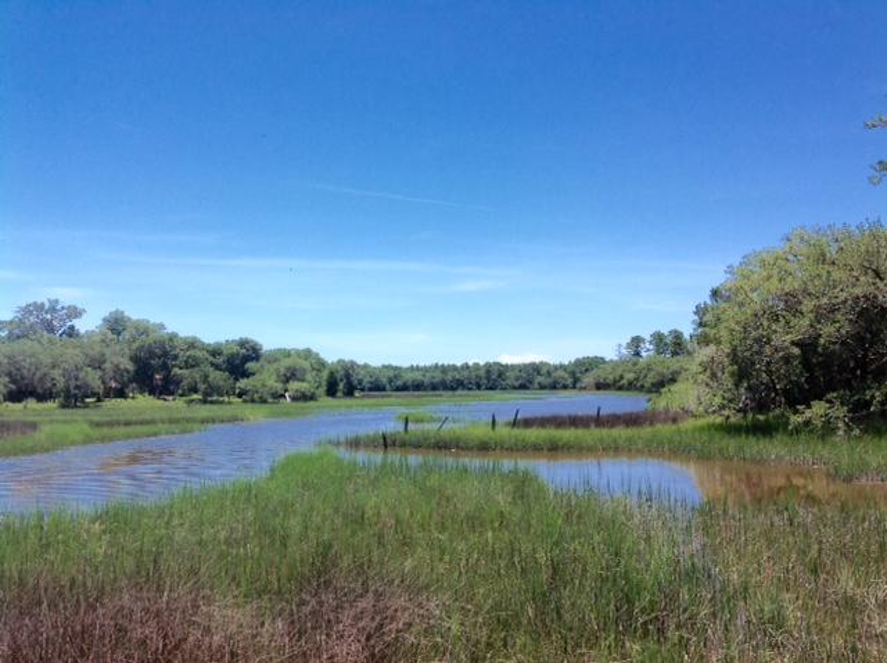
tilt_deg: +2.3
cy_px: 332
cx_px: 444
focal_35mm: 35
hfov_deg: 52.7
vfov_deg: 40.6
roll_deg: +0.1
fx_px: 895
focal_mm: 4.28
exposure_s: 1/1513
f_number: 2.4
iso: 50
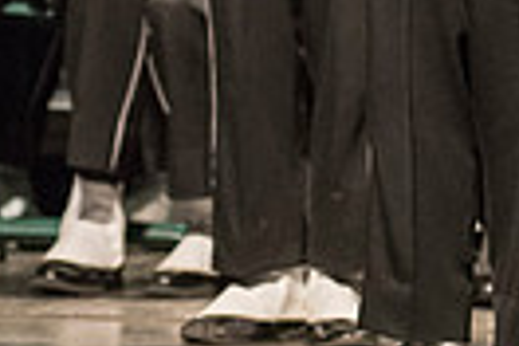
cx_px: 495
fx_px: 18956
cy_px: -281
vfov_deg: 1.0
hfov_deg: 1.6
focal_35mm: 1315
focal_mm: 300
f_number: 2.8
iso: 4000
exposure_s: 1/320
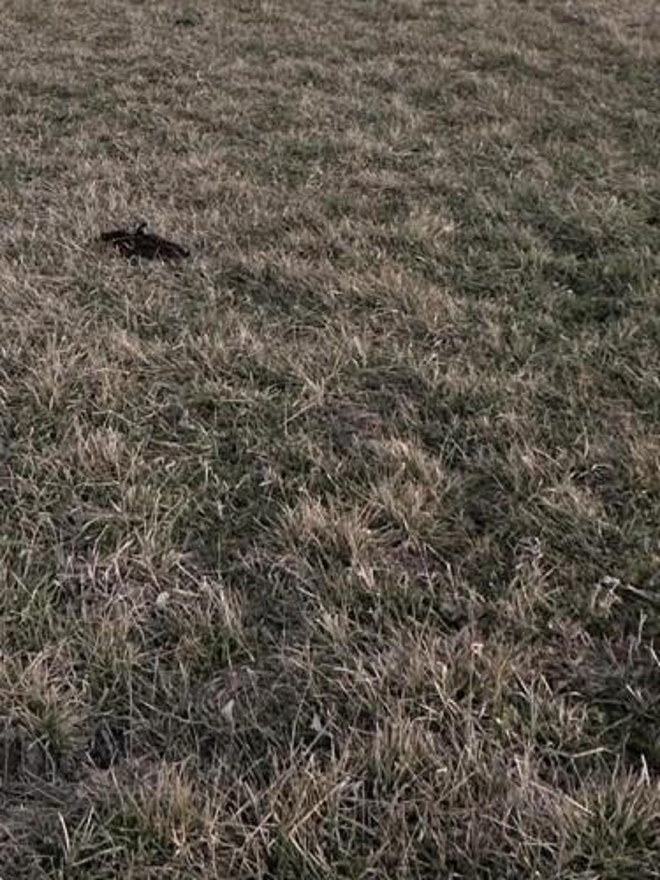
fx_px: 1424
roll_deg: +0.0
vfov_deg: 30.9
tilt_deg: -4.7
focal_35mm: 56
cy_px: -72
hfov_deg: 25.5
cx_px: 95
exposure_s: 1/178
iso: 40
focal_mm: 2.22
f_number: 2.2
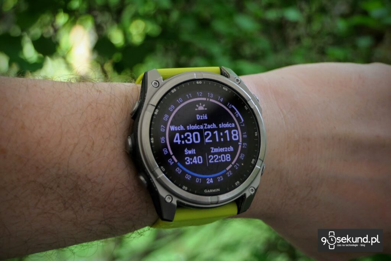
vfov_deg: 20.6
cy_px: 130
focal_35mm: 66
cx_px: 196
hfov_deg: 30.5
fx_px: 717
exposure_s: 1/80
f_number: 3.8
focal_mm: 24.2
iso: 320
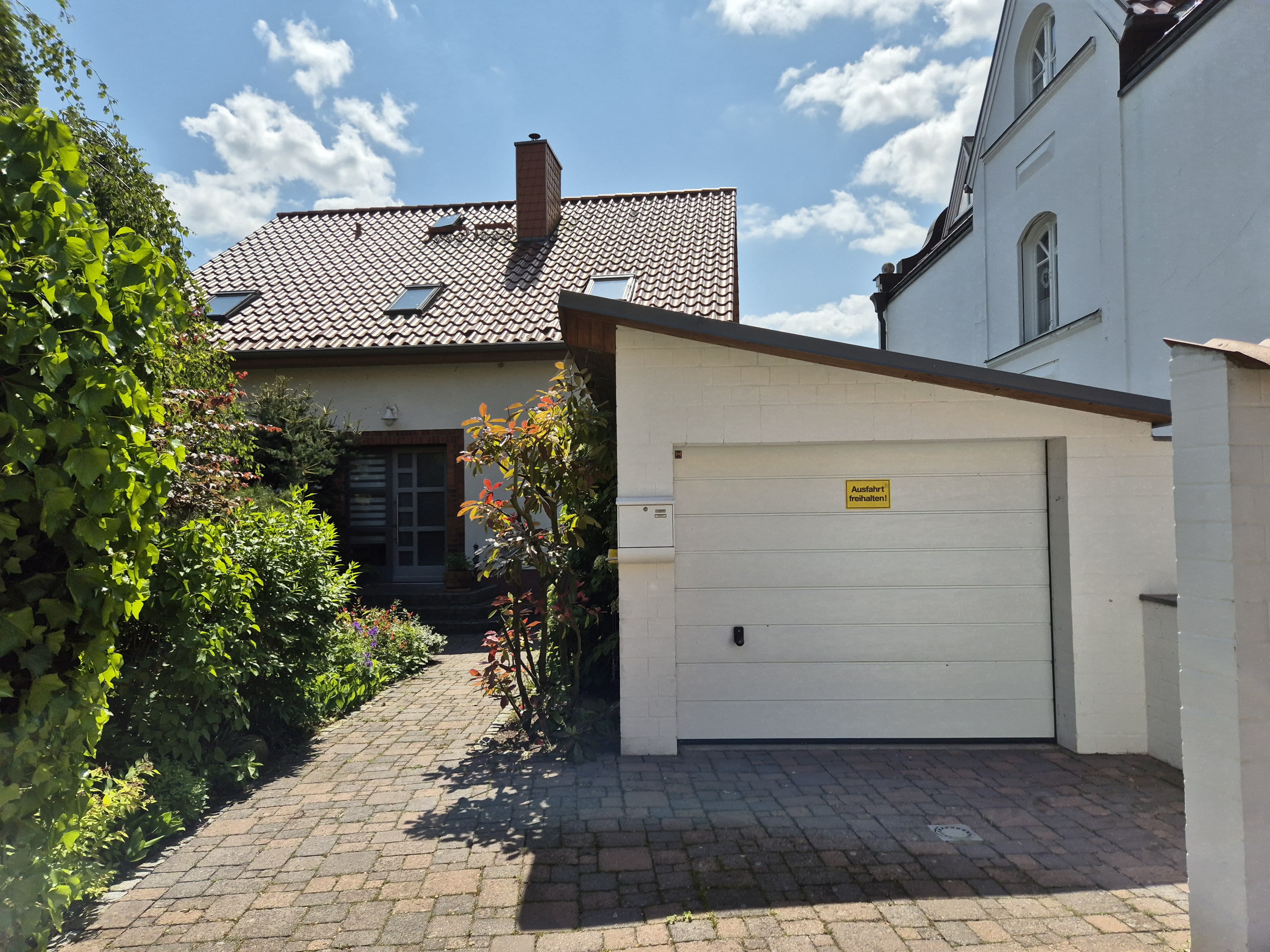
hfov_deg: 73.9
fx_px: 844
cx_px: 635
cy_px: 476
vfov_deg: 58.9
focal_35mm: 23
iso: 25
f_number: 1.8
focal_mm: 5.4
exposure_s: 1/3088
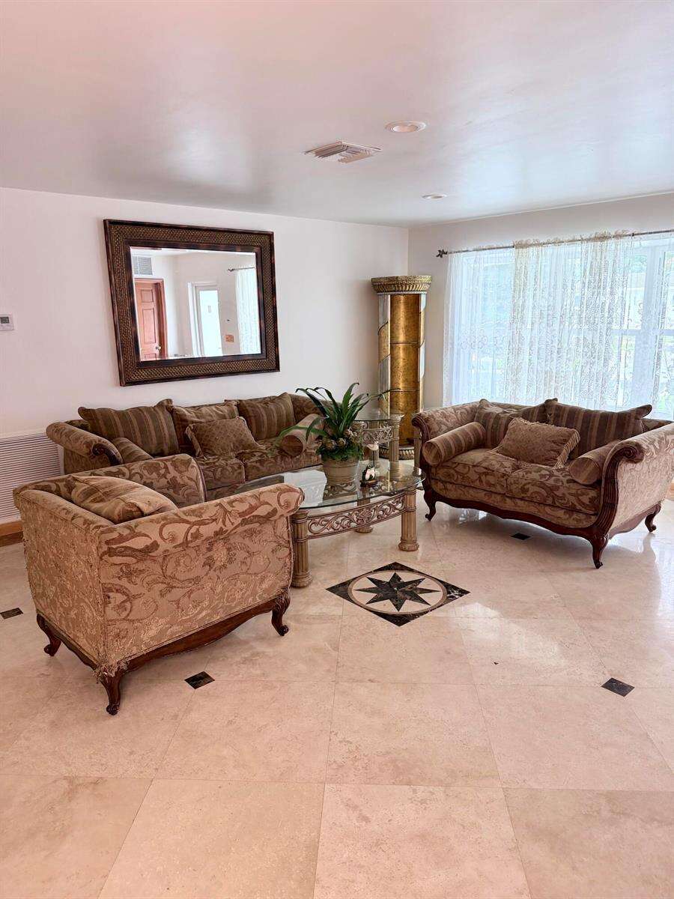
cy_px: 450
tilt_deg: -11.7
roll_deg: +1.4
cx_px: 337
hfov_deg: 56.8
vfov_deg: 71.6
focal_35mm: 24
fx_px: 623
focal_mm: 6.76
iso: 200
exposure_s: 1/154
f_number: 1.78
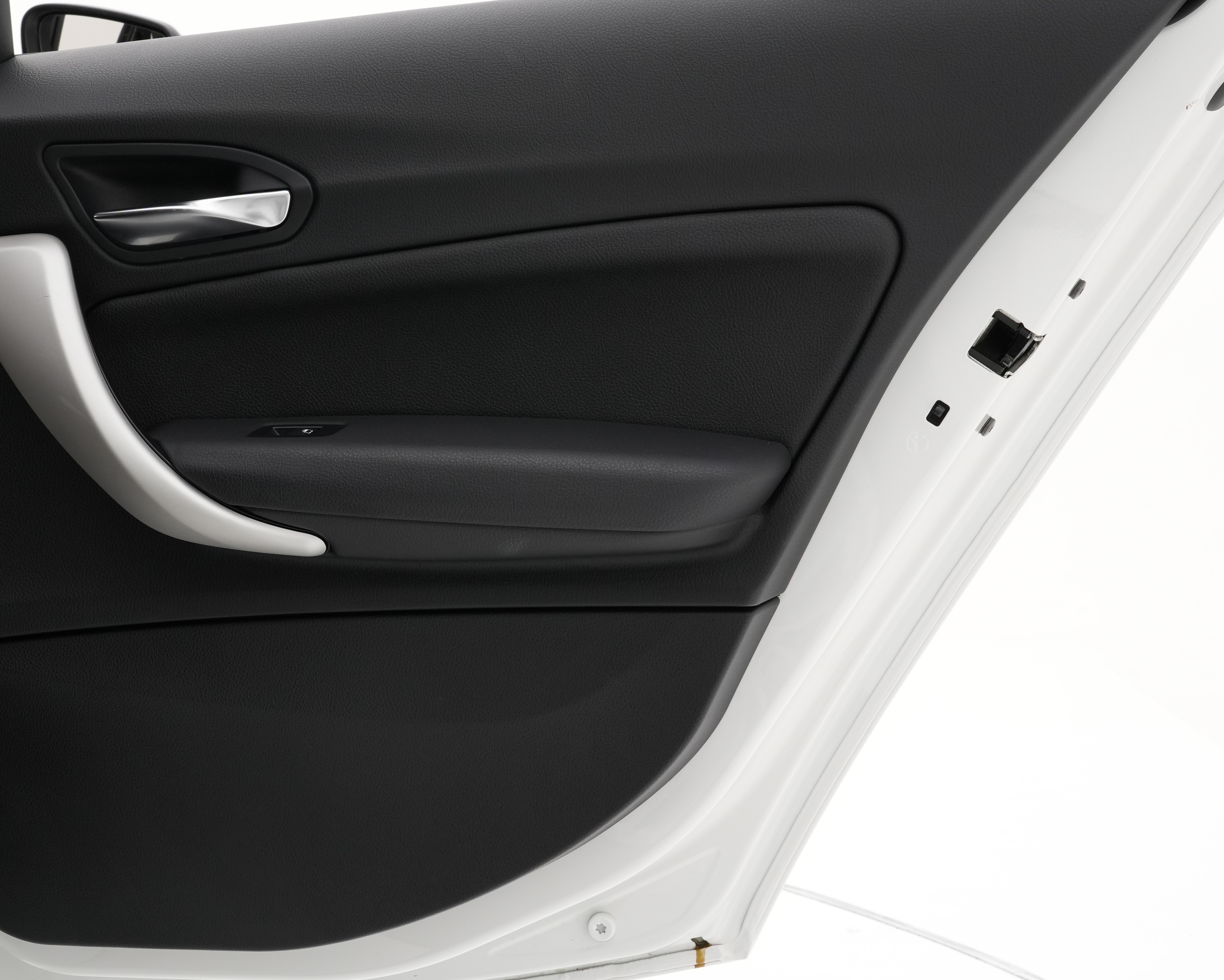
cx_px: 544
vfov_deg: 23.5
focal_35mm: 65
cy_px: 426
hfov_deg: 29.1
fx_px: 2357
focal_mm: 32.7
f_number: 10
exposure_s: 1/50
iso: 500
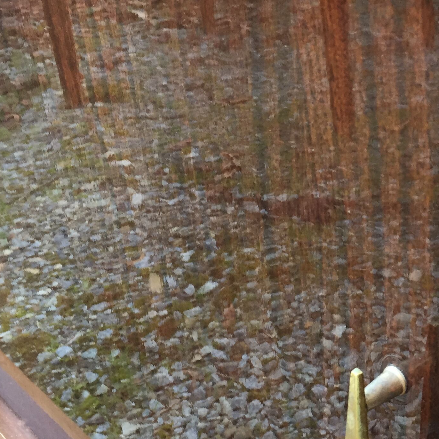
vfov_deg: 28.2
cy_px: 232
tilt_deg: -30.2
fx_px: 875
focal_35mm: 61
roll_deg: -0.9
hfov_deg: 27.2
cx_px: 392
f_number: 2.2
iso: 64
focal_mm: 4.15
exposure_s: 1/33
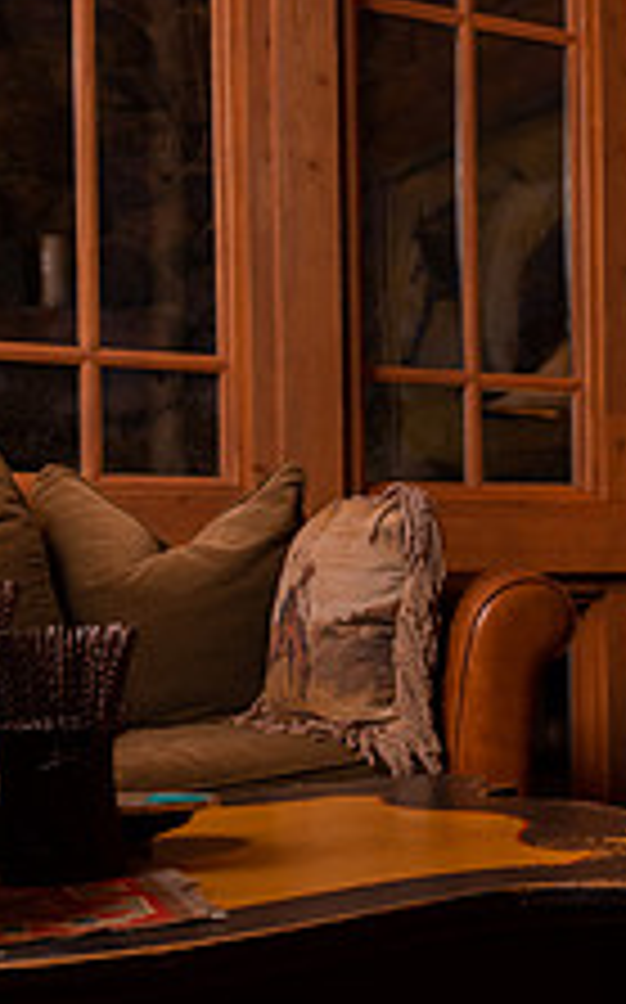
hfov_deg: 16.3
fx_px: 1805
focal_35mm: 66
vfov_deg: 31.0
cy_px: 592
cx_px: 1150
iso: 640
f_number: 5
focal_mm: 24
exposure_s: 1/125
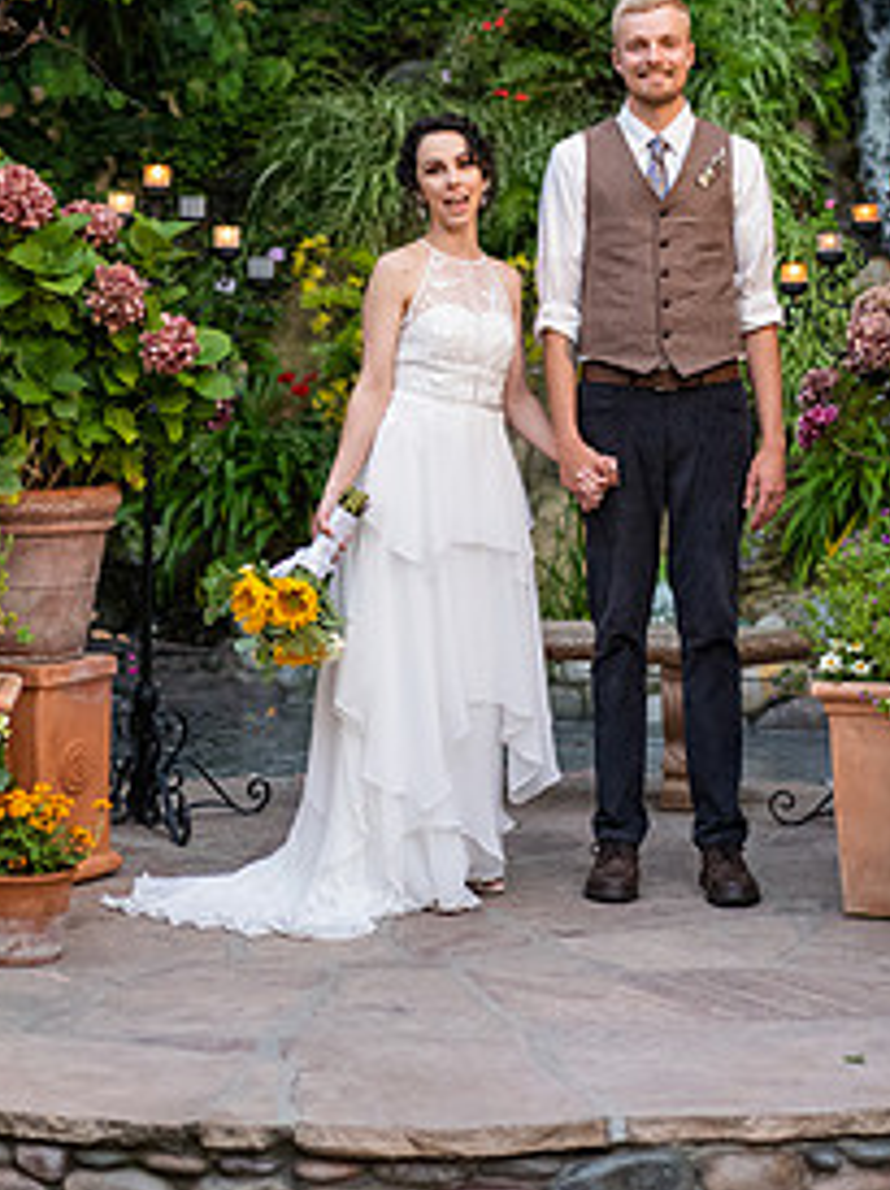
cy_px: 221
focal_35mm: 87
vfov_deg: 22.2
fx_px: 2987
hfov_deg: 16.9
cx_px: 478
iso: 500
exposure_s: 1/320
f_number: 2.2
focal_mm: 55
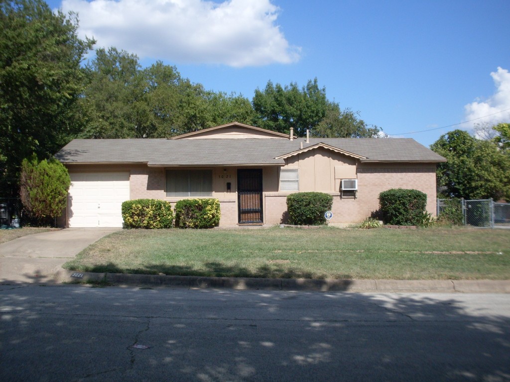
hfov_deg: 49.0
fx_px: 560
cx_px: 255
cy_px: 191
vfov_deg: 37.7
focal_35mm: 38
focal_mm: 6.3
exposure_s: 1/250
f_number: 8.4
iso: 80
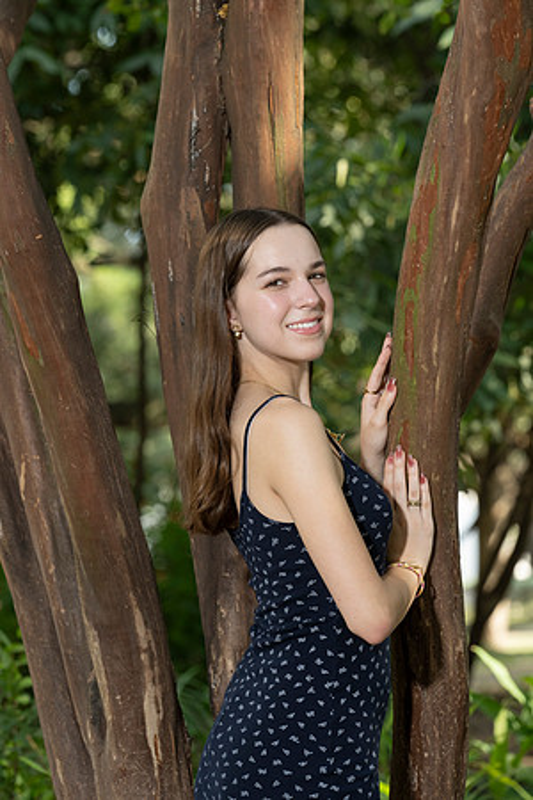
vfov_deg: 10.3
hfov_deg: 6.9
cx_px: 266
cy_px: 400
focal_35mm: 200
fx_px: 4441
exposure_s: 1/200
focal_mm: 200
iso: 800
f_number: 8
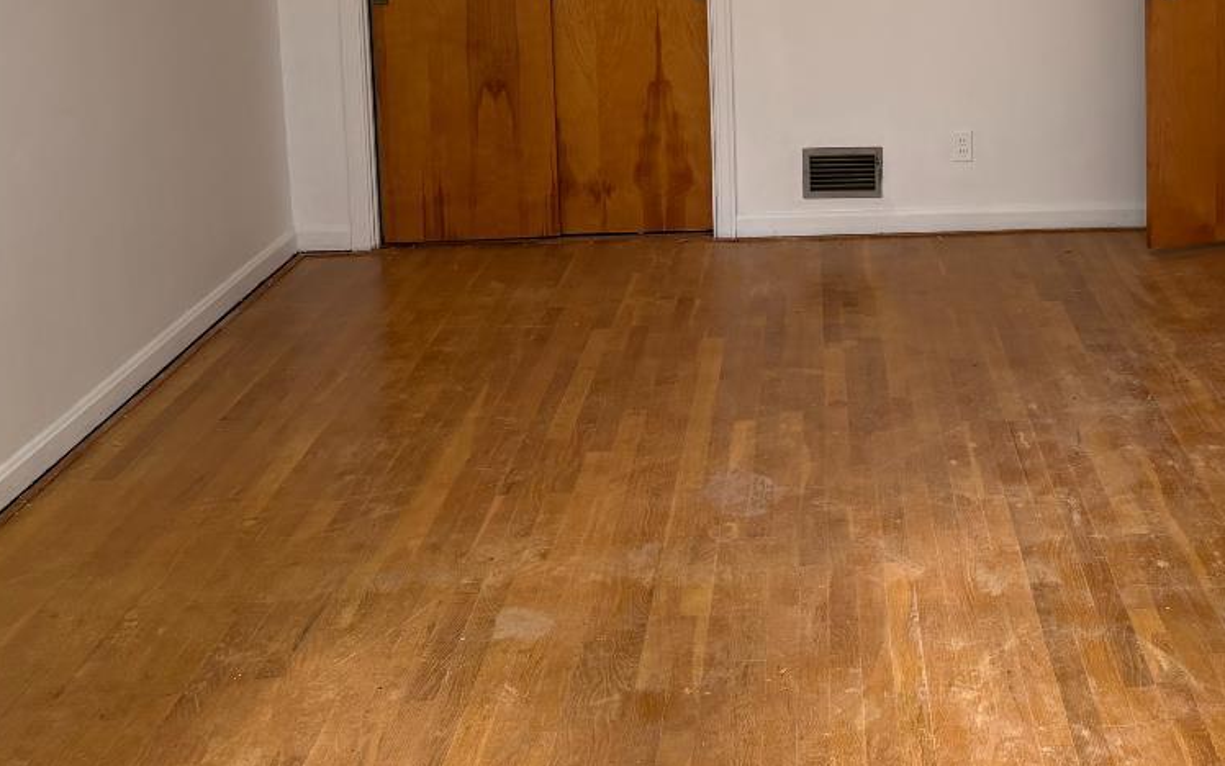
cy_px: 17
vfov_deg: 24.3
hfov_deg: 38.7
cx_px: 894
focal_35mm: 51
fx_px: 1703
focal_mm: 6.76
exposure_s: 1/127
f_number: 1.78
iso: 200
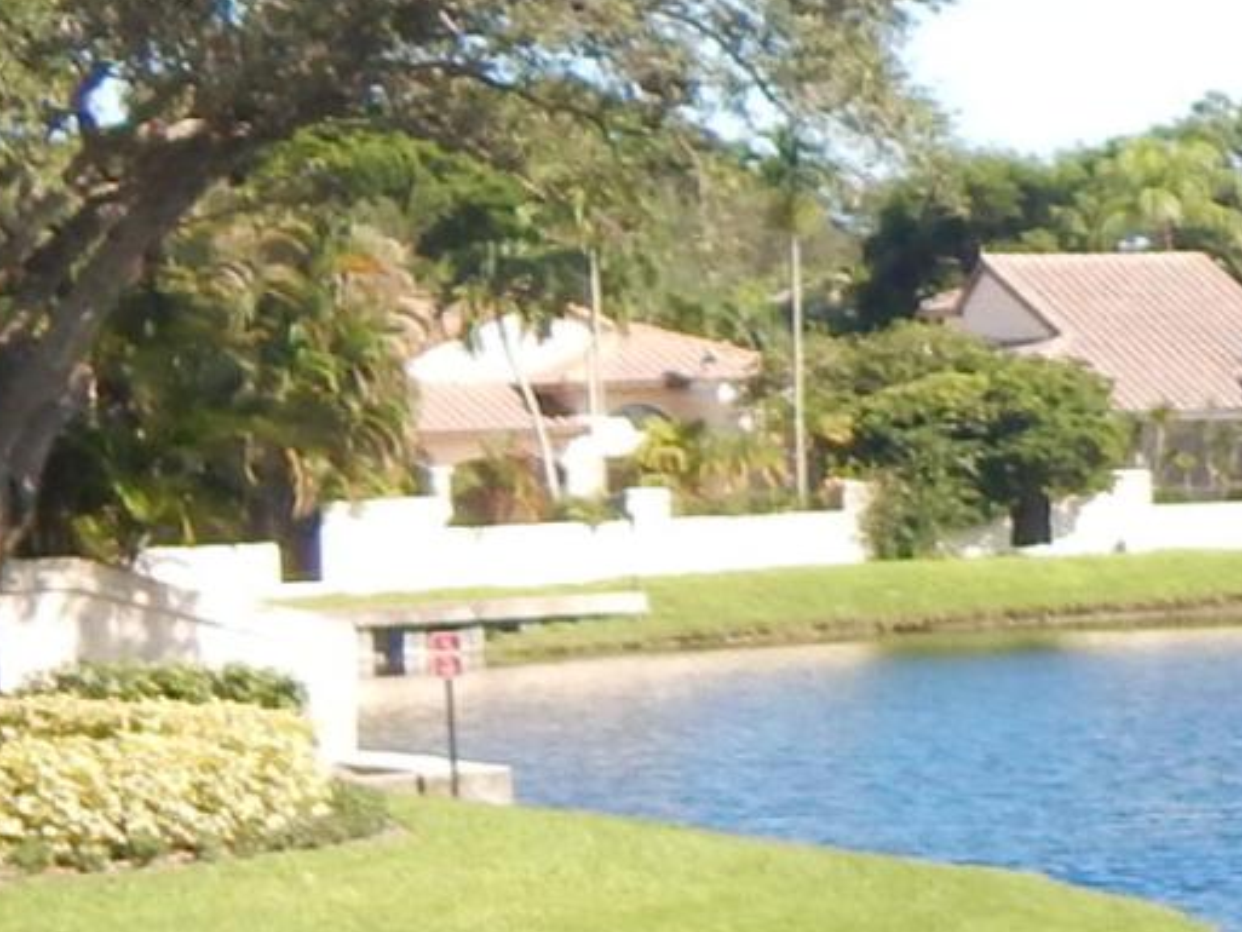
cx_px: 3024
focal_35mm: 174
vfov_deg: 8.5
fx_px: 6244
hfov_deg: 9.9
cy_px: 583
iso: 125
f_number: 3.2
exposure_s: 1/500
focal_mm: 5.6
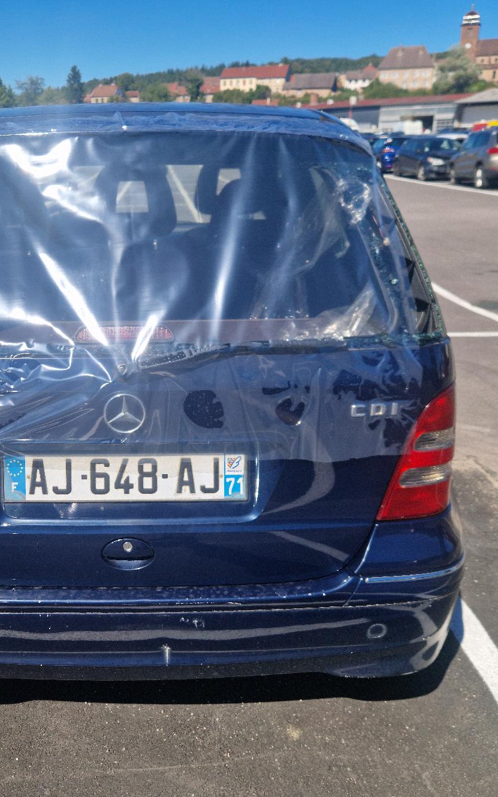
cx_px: 144
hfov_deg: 37.6
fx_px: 717
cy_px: 402
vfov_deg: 58.1
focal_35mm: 33
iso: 50
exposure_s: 1/1667
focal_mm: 5.4
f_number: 1.8
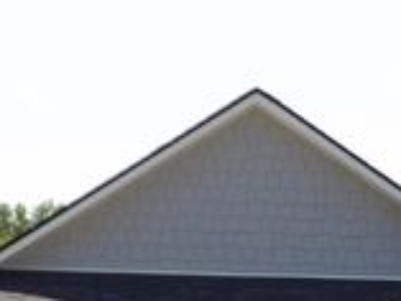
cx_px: 268
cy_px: 466
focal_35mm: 169
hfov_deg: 11.7
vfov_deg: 8.6
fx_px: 1959
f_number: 4.2
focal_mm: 9.4
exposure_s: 1/392
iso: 100
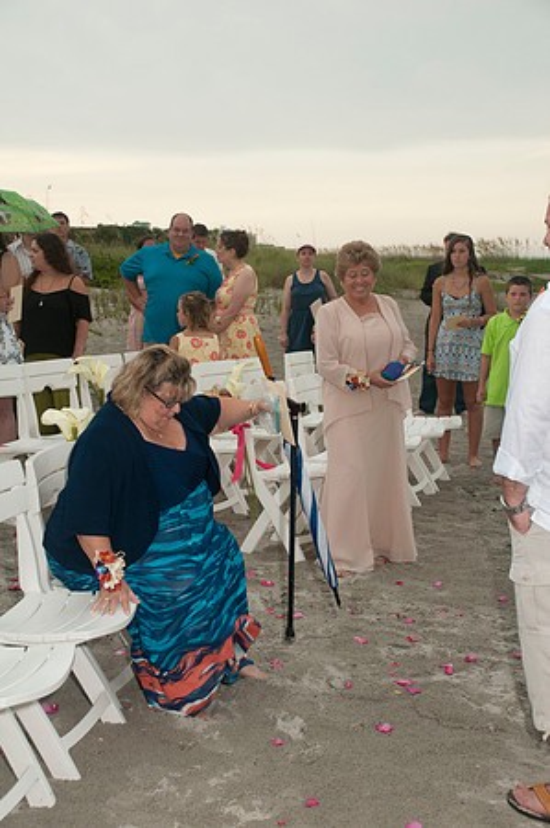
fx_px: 1102
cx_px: 275
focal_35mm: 48
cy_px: 414
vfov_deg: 41.2
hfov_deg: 28.0
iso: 400
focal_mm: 32
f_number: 5.6
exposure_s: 1/100
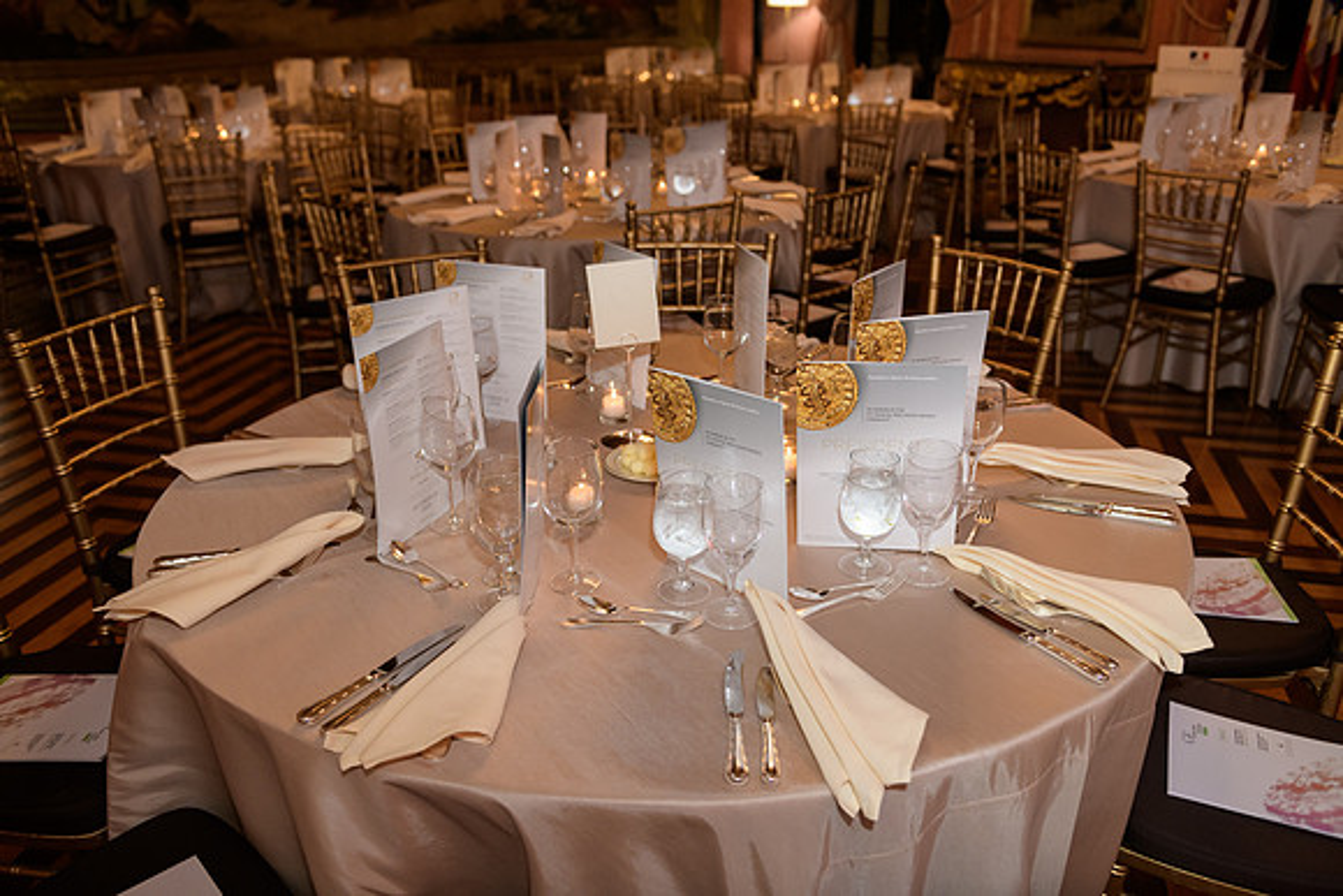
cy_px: 448
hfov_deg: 60.3
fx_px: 1157
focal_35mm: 31
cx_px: 672
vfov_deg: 42.3
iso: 1000
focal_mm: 31
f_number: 3.2
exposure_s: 1/125
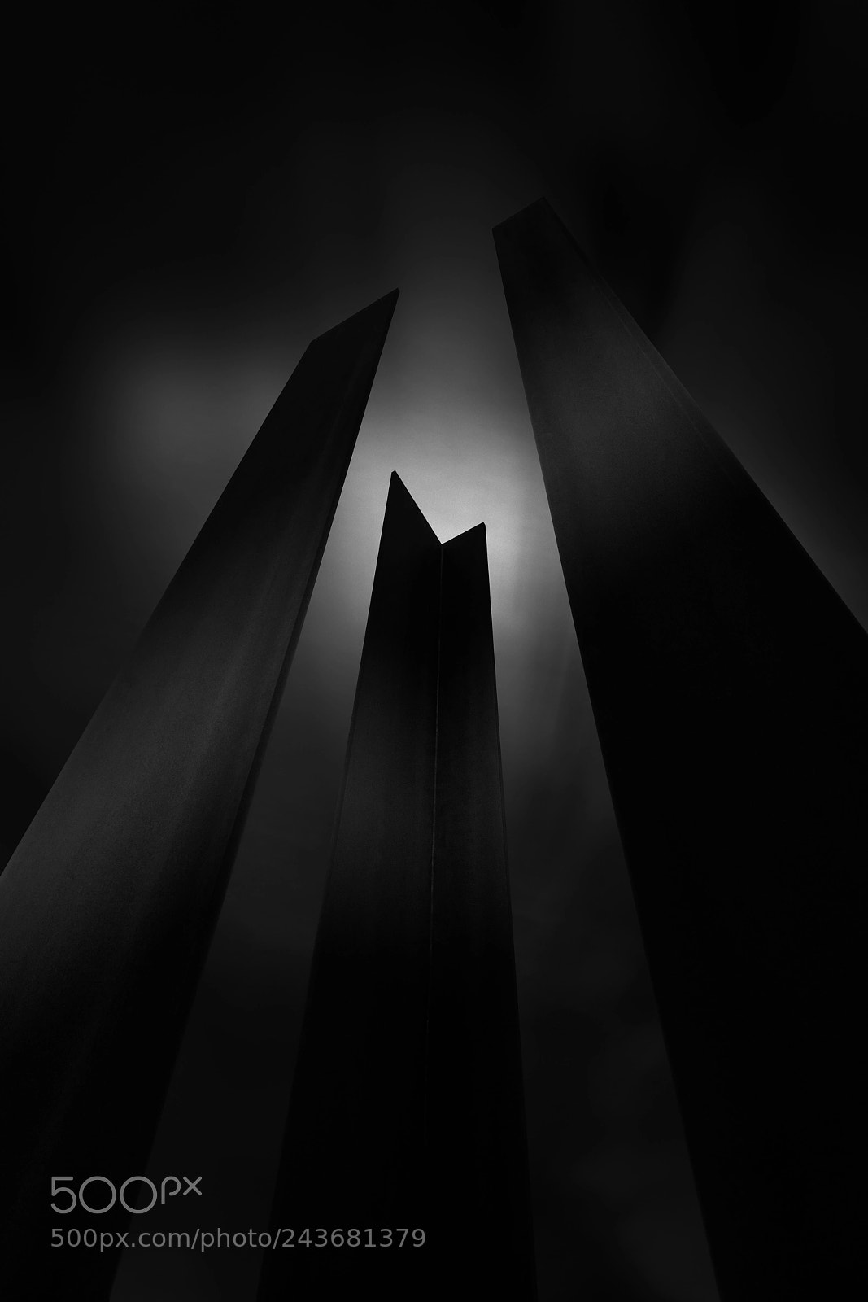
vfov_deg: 61.9
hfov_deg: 43.6
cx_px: 434
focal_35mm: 30
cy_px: 651
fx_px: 1085
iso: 1250
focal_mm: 30
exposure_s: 1/640
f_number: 11
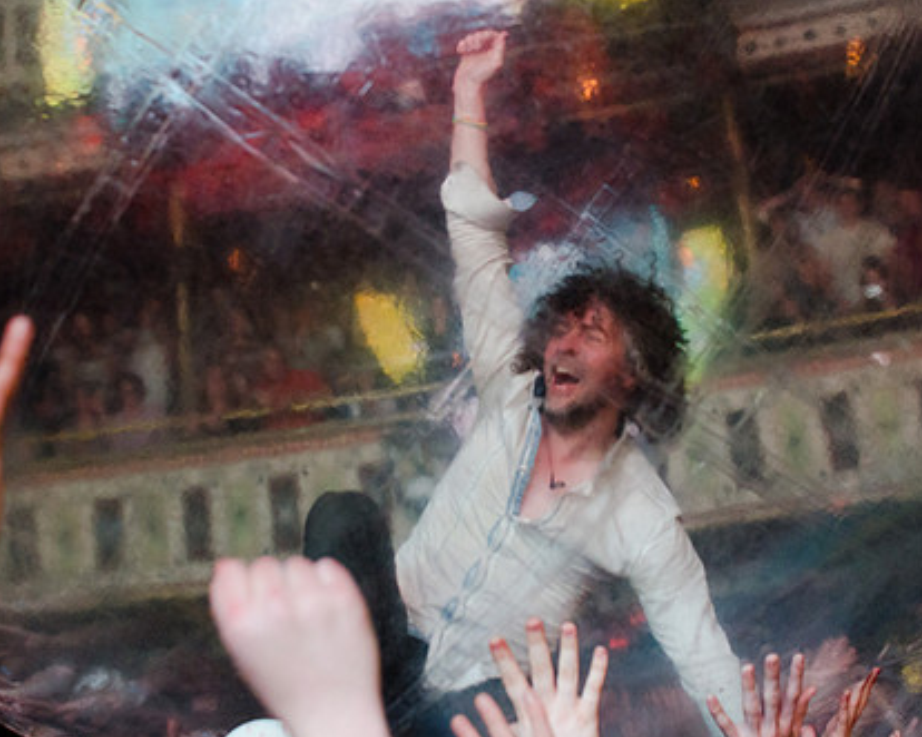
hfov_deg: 31.9
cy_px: 354
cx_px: 510
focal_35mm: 59
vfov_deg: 25.8
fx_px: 1610
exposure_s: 1/500
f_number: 3.5
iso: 1600
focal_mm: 30
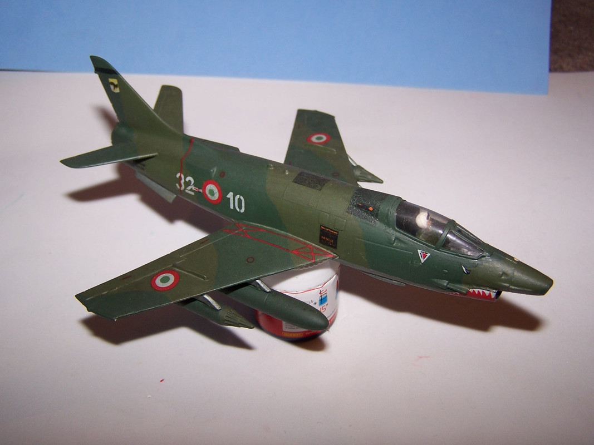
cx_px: 297
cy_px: 222
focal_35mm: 38
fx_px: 652
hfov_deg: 49.0
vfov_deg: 37.7
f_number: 2.8
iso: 80
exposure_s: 1/60
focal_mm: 6.3
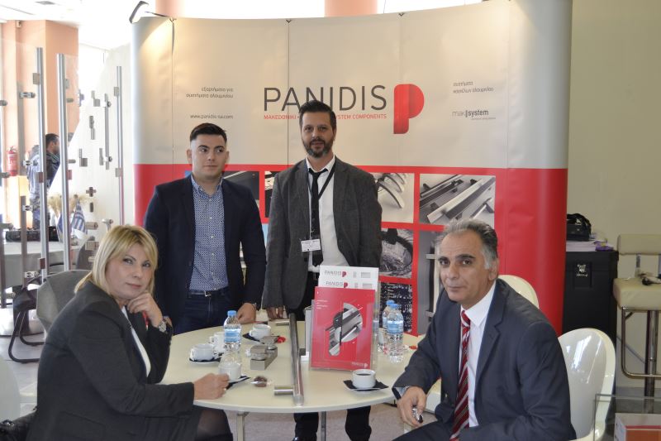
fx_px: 716
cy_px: 220
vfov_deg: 34.2
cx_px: 330
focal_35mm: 39
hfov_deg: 49.6
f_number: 4
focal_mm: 26
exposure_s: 1/60
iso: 400
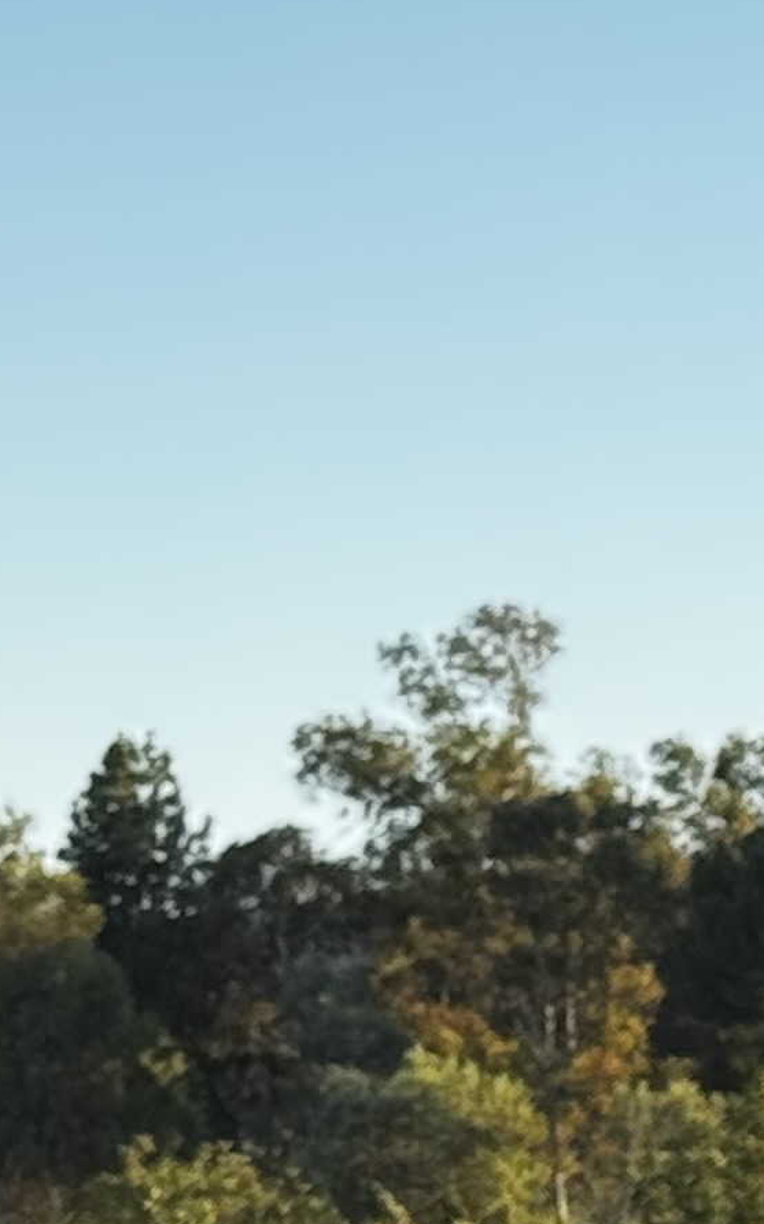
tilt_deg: -5.9
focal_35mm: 230
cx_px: 12
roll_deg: -1.3
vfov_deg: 8.8
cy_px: 2001
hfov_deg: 5.7
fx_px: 7667
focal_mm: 6.76
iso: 64
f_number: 1.78
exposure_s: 1/843
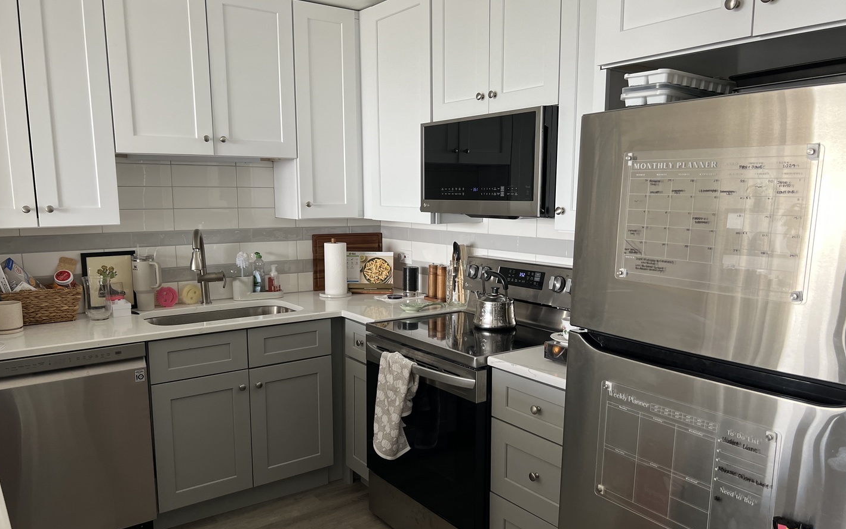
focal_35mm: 28
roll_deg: +0.8
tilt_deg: -9.2
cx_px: 424
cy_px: 284
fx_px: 646
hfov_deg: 66.5
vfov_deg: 44.5
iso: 125
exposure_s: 1/110
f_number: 1.5
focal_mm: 5.7
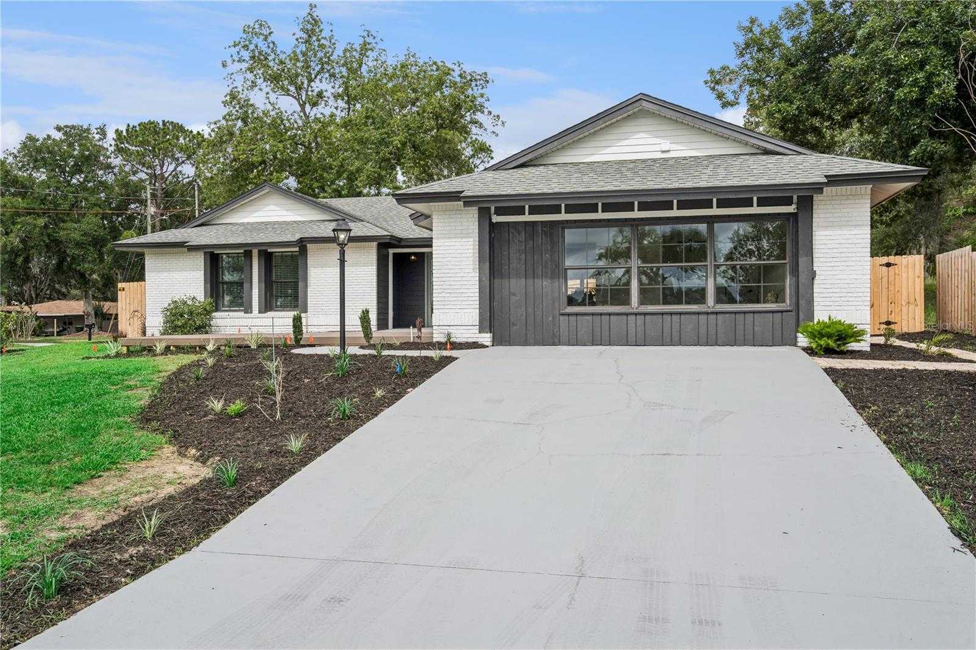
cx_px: 488
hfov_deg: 63.7
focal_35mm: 29
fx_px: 786
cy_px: 325
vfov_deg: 44.9
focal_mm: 29
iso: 400
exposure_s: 1/800
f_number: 9
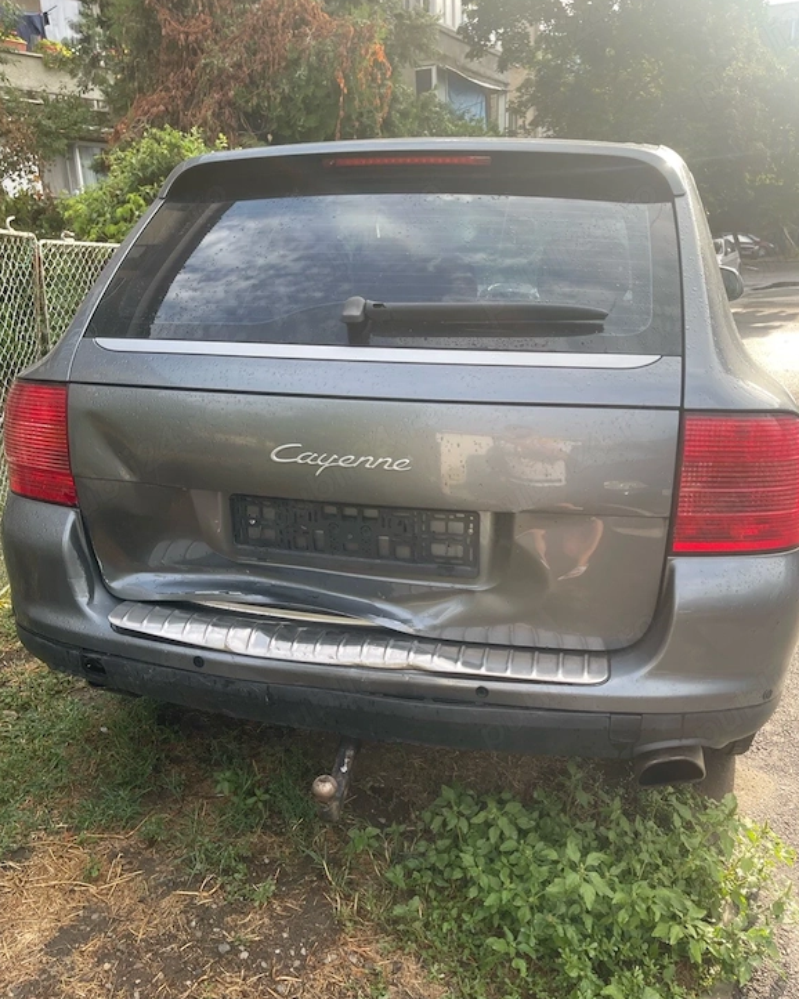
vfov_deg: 64.1
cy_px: 499
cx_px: 408
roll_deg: +3.1
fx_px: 798
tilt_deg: -17.0
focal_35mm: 27
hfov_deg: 53.2
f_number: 1.6
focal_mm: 5.1
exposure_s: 1/535
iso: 32
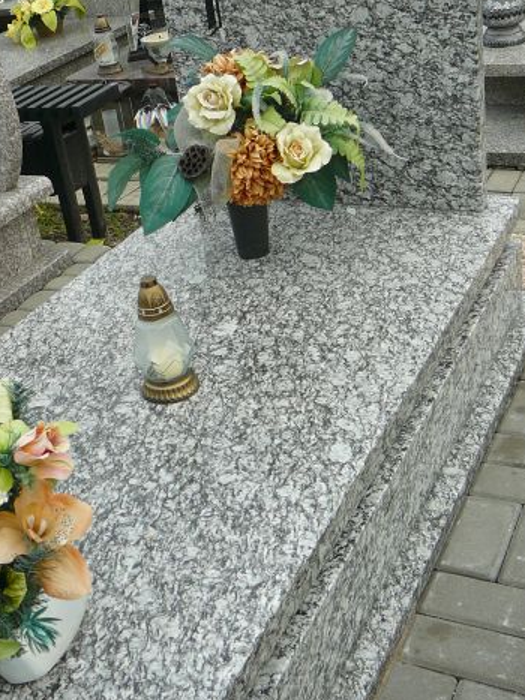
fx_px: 971
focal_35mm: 48
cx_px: 212
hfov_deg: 30.2
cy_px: 301
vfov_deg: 39.6
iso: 80
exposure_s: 1/125
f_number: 2.8
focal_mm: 5.2
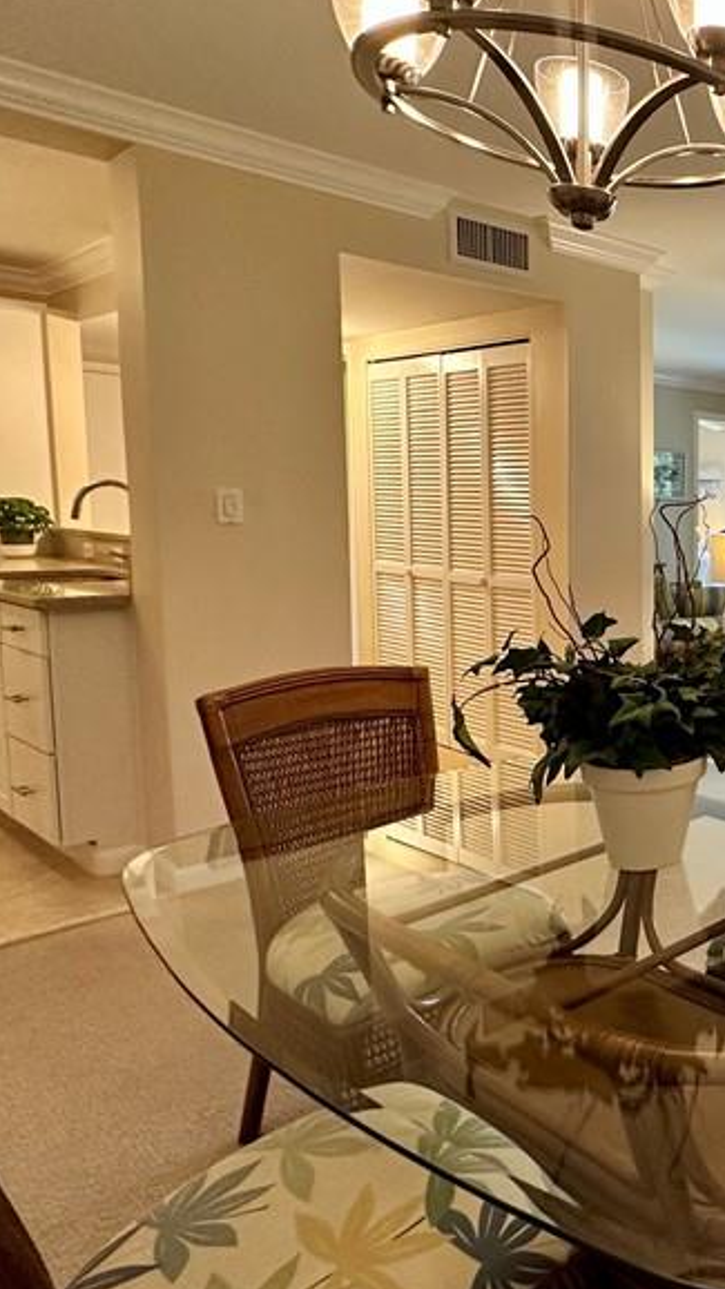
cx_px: 921
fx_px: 923
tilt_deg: -4.8
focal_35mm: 27
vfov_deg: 69.8
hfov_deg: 32.9
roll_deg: -1.6
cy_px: 595
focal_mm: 2.22
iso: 250
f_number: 2.2
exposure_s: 1/120
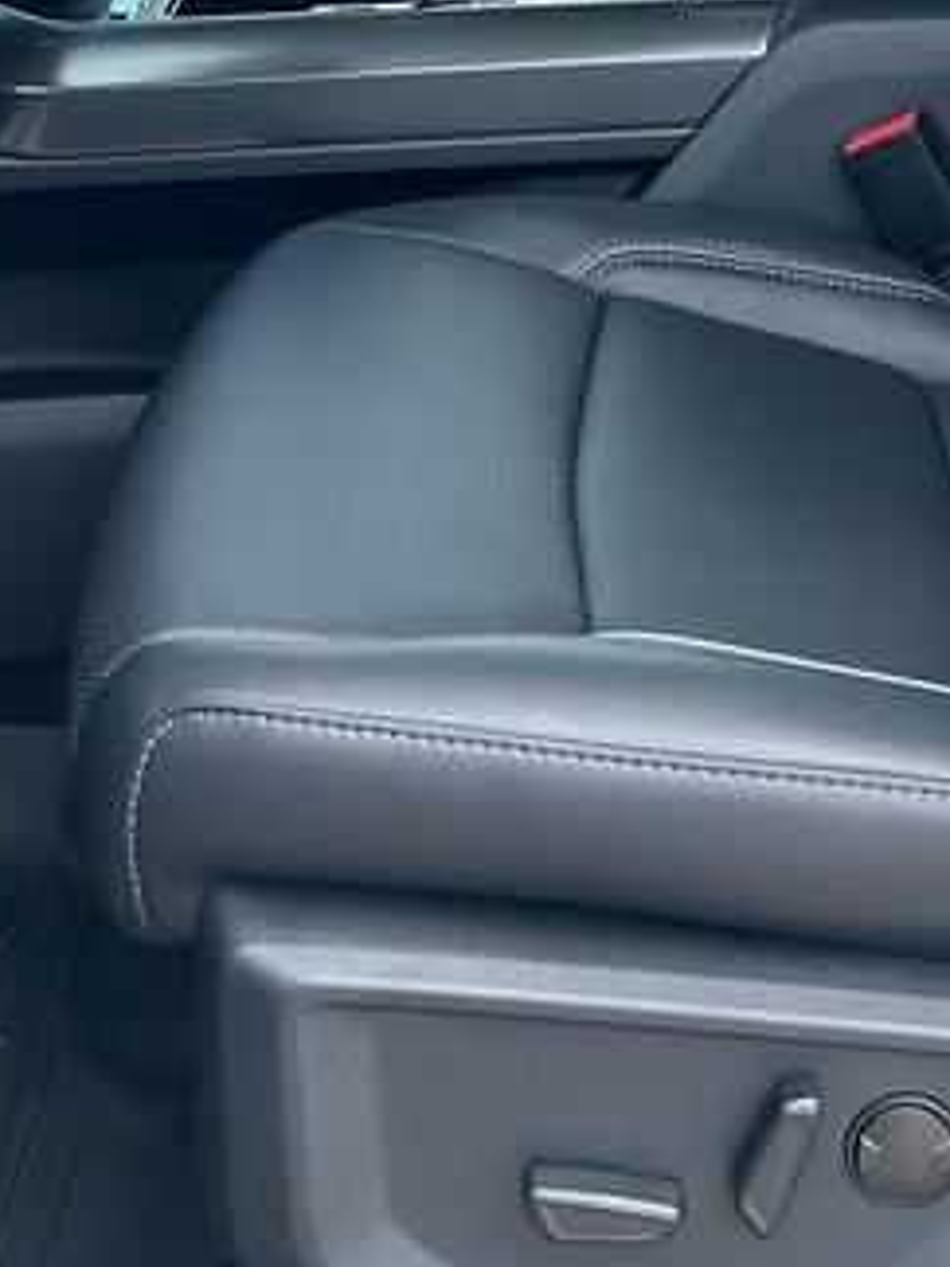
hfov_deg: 19.0
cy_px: -575
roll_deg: +0.7
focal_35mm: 77
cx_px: 672
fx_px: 2818
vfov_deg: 21.6
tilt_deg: -5.0
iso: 50
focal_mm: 5.7
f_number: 1.5
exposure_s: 1/1068
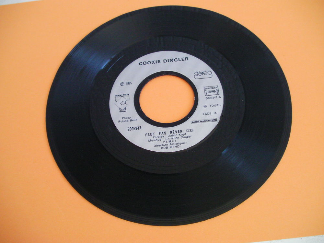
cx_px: 162
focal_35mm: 38
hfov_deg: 49.0
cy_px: 122
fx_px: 356
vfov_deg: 37.7
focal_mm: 6.3
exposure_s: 1/28.3
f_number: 3.5
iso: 200
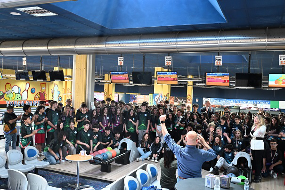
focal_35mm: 35
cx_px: 142
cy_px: 95
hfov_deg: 54.4
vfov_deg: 37.9
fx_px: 277
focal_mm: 35
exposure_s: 1/30
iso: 4500
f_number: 8
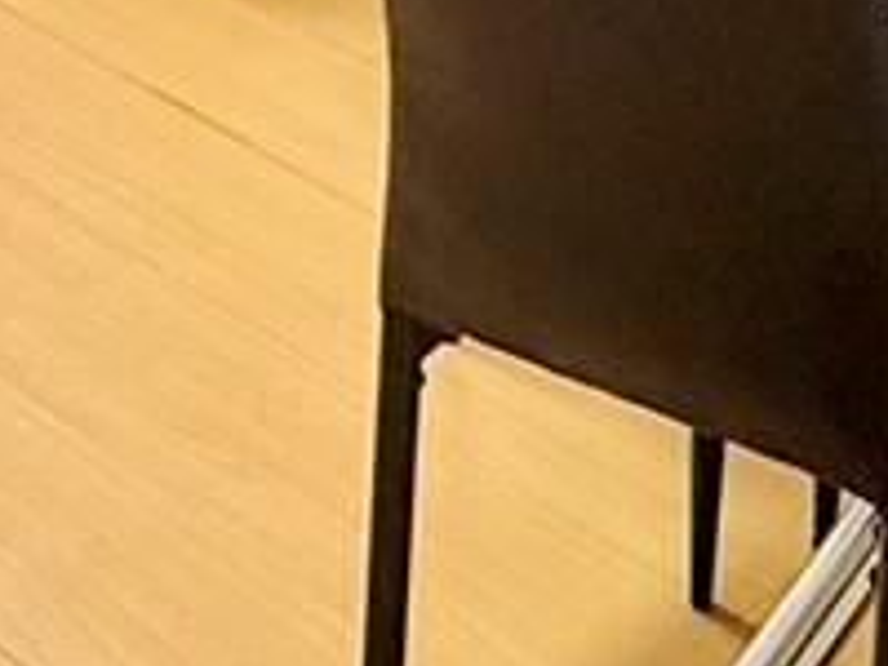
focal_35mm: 112
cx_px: 622
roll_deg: -1.7
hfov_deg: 17.5
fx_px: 2873
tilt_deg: -11.7
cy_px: -639
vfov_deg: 11.9
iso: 200
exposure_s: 1/60
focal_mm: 2.22
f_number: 2.2
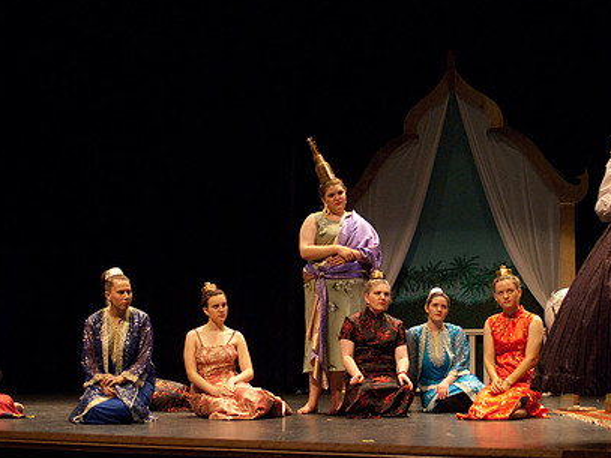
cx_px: 356
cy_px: 233
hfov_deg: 27.7
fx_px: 1235
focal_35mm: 70
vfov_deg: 21.0
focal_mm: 34
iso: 1000
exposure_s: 1/160
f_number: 2.8
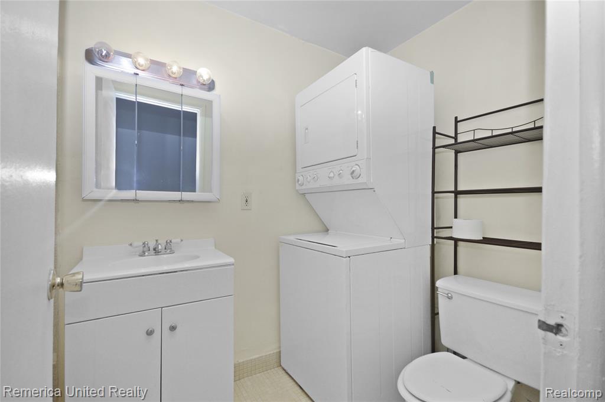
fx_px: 252
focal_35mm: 15
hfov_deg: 100.5
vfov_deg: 77.2
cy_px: 201
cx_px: 302
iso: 200
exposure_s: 1/60
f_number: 7.1
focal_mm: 10
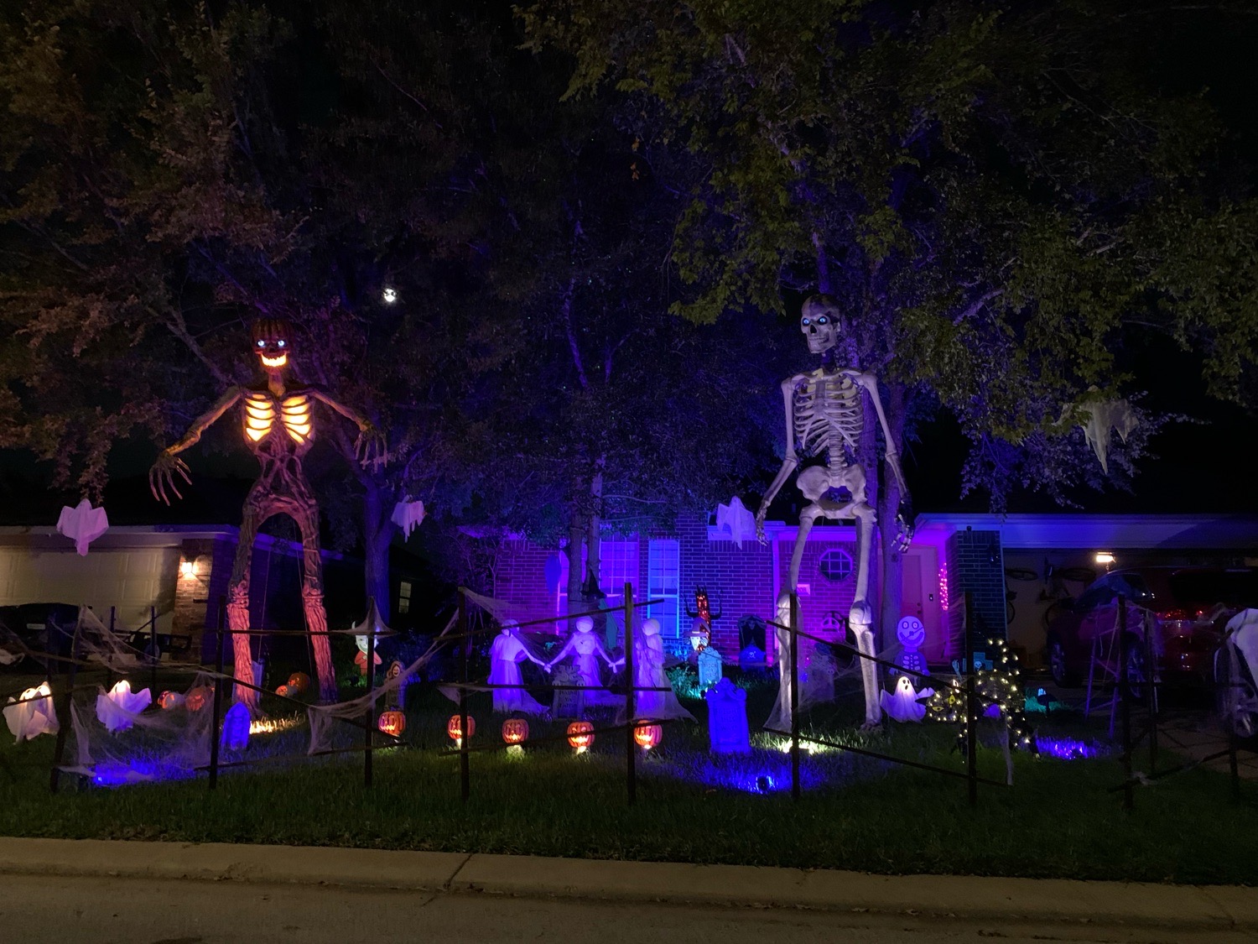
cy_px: 472
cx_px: 629
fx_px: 945
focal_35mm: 26
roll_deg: -1.4
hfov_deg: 67.3
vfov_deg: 53.1
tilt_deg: +13.4
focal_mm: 4.25
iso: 640
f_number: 1.8
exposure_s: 1/24
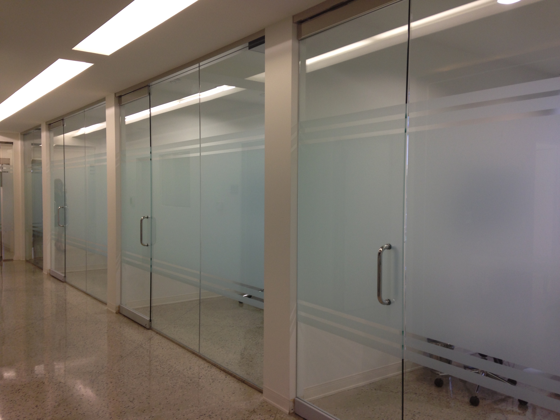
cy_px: 210
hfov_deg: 55.4
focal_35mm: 33
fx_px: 534
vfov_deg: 42.9
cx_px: 280
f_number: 2.4
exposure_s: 1/20
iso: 50
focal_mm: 4.13
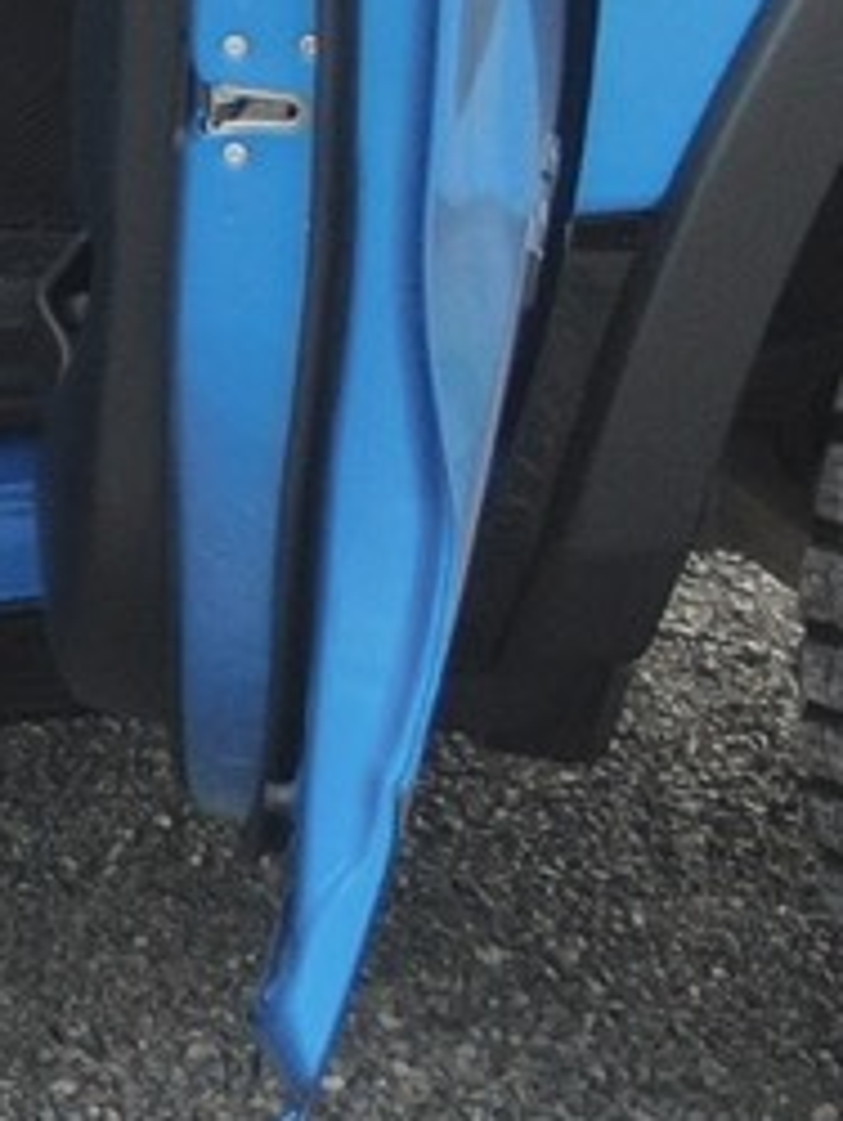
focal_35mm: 307
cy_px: 135
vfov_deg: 6.4
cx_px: -1238
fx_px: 9951
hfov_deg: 4.7
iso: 100
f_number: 3.8
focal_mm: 8.6
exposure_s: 1/80
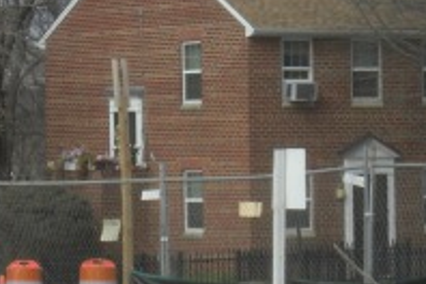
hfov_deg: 9.8
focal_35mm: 210
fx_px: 2485
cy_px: 288
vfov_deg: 6.5
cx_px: 282
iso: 64
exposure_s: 1/415
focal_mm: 17.7
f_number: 5.1
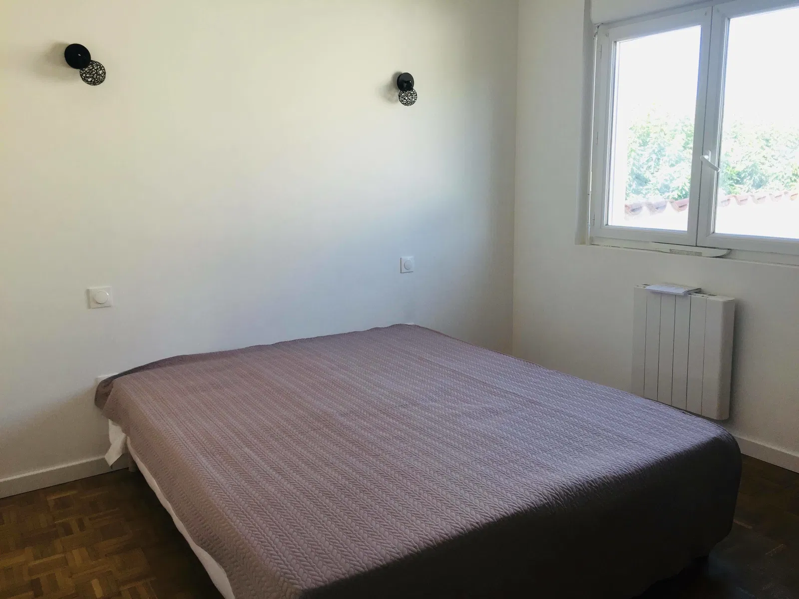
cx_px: 400
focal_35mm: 29
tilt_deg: -11.3
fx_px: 669
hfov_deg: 61.7
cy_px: 300
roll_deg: +0.3
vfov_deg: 48.2
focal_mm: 4.15
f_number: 2.2
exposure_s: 1/100
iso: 40
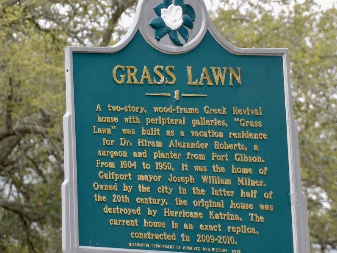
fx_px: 3553
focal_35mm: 365
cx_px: 169
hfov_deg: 5.4
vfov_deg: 4.1
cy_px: 126
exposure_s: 1/118
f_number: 4.2
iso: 100
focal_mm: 65.2
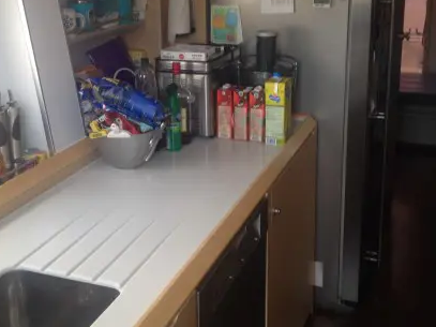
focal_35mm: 55
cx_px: 200
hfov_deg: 34.9
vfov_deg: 26.3
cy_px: 87
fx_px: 693
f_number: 2.4
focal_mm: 4.28
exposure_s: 1/20
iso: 80
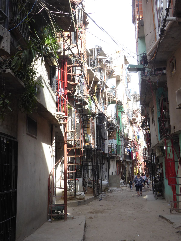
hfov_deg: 36.0
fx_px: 279
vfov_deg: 46.8
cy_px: 120
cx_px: 90
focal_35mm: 40
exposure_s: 1/60
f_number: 7.1
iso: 160
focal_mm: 7.2
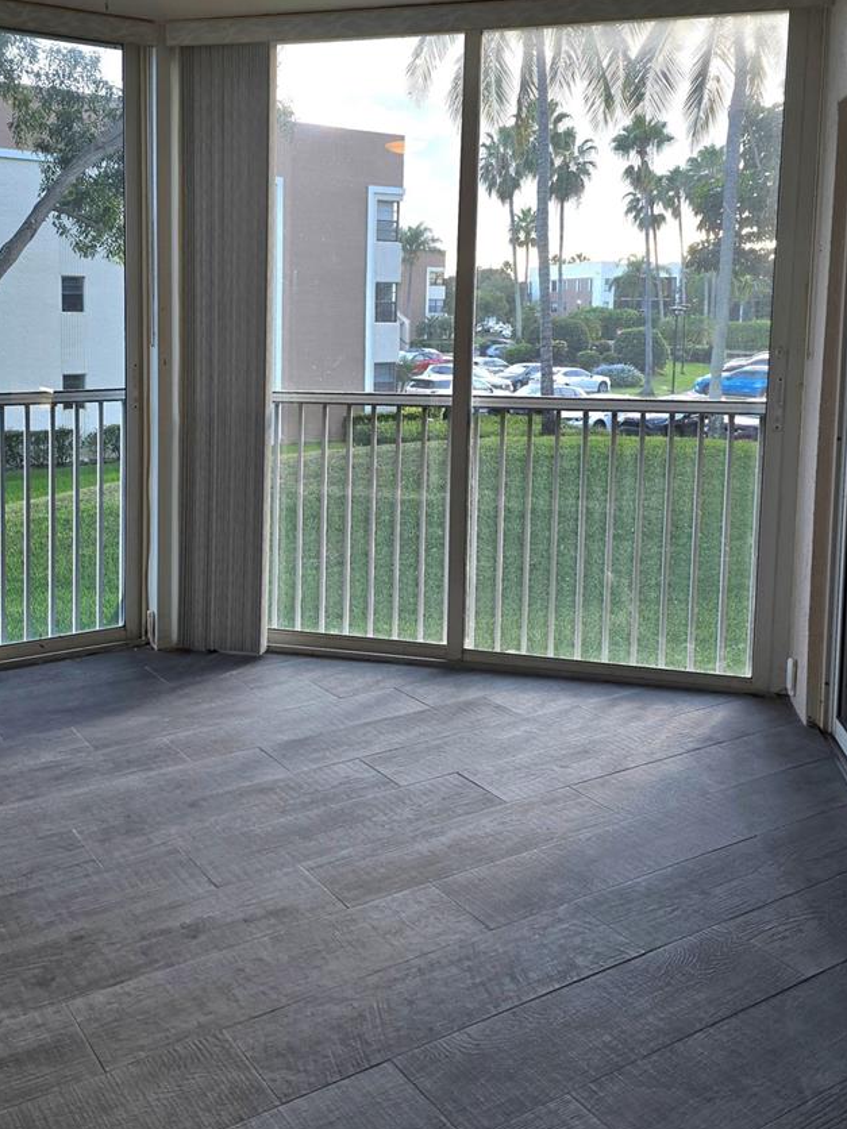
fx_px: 1077
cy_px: 413
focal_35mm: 33
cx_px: 280
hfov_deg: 42.3
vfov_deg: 54.6
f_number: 1.7
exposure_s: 1/60.2
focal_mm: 6.3
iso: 12
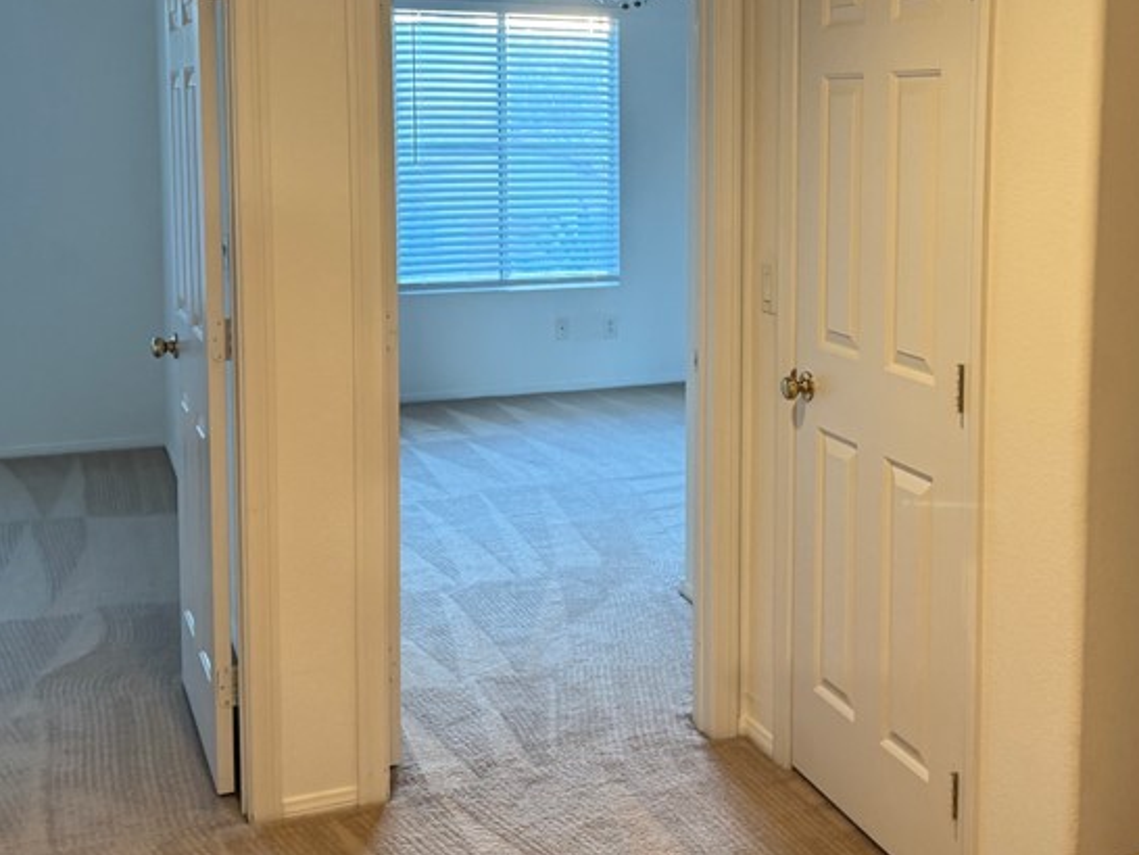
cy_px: 259
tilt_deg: -3.9
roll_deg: +0.4
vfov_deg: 31.8
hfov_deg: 41.5
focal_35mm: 45
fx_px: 1481
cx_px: 764
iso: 200
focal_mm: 6.76
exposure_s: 1/60
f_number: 1.78
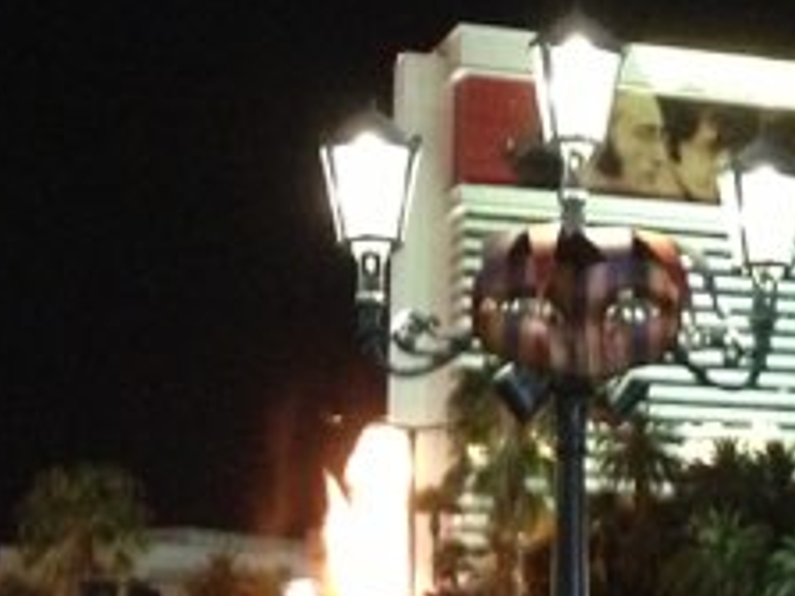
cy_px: 426
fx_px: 2710
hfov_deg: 16.1
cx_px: 916
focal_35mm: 118
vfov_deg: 12.5
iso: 800
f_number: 2.4
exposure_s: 1/15
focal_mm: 4.13
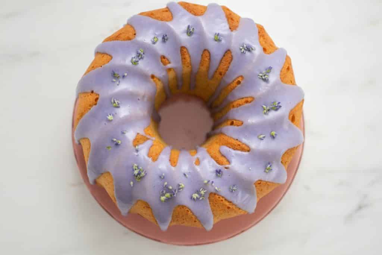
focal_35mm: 45
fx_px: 478
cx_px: 191
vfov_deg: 29.9
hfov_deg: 43.6
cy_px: 128
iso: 800
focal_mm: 45
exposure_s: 1/60
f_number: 4
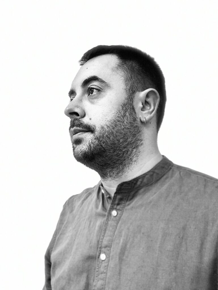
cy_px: 145
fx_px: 269
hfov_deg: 44.2
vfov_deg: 56.8
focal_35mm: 32
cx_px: 109
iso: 200
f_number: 2.2
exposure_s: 1/60
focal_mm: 2.87
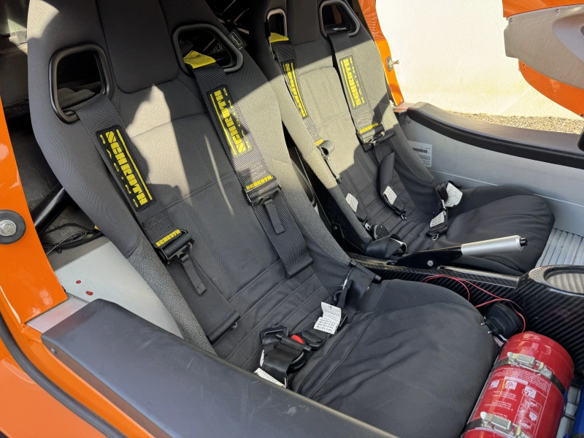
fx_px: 405
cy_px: 219
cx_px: 292
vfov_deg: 56.8
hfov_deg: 71.6
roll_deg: +5.9
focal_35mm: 24
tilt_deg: -28.0
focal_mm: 6.76
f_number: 1.78
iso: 64
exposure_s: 1/233
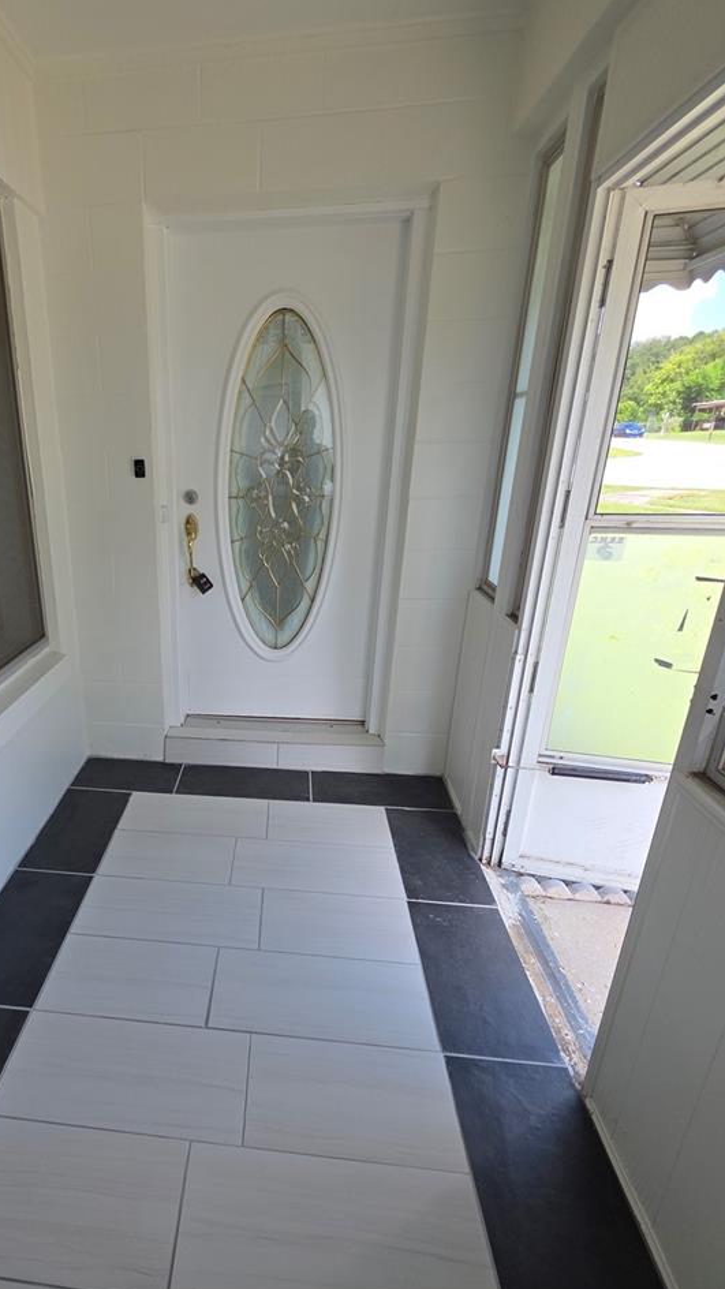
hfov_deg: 58.6
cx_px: 205
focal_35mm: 18
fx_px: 615
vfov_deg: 92.4
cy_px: 707
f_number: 1.9
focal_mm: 2.2
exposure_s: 1/323
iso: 40
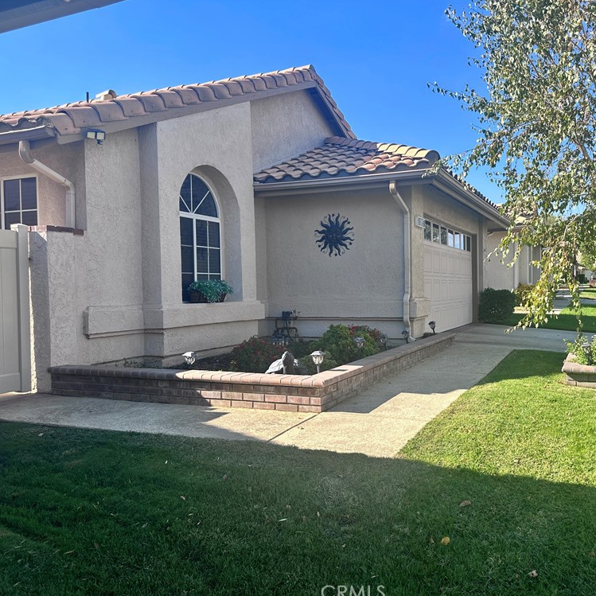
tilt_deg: -0.9
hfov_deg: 54.8
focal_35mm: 29
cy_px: 298
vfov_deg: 55.6
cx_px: 382
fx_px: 565
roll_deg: +0.1
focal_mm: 6.86
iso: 80
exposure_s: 1/2110
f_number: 1.78
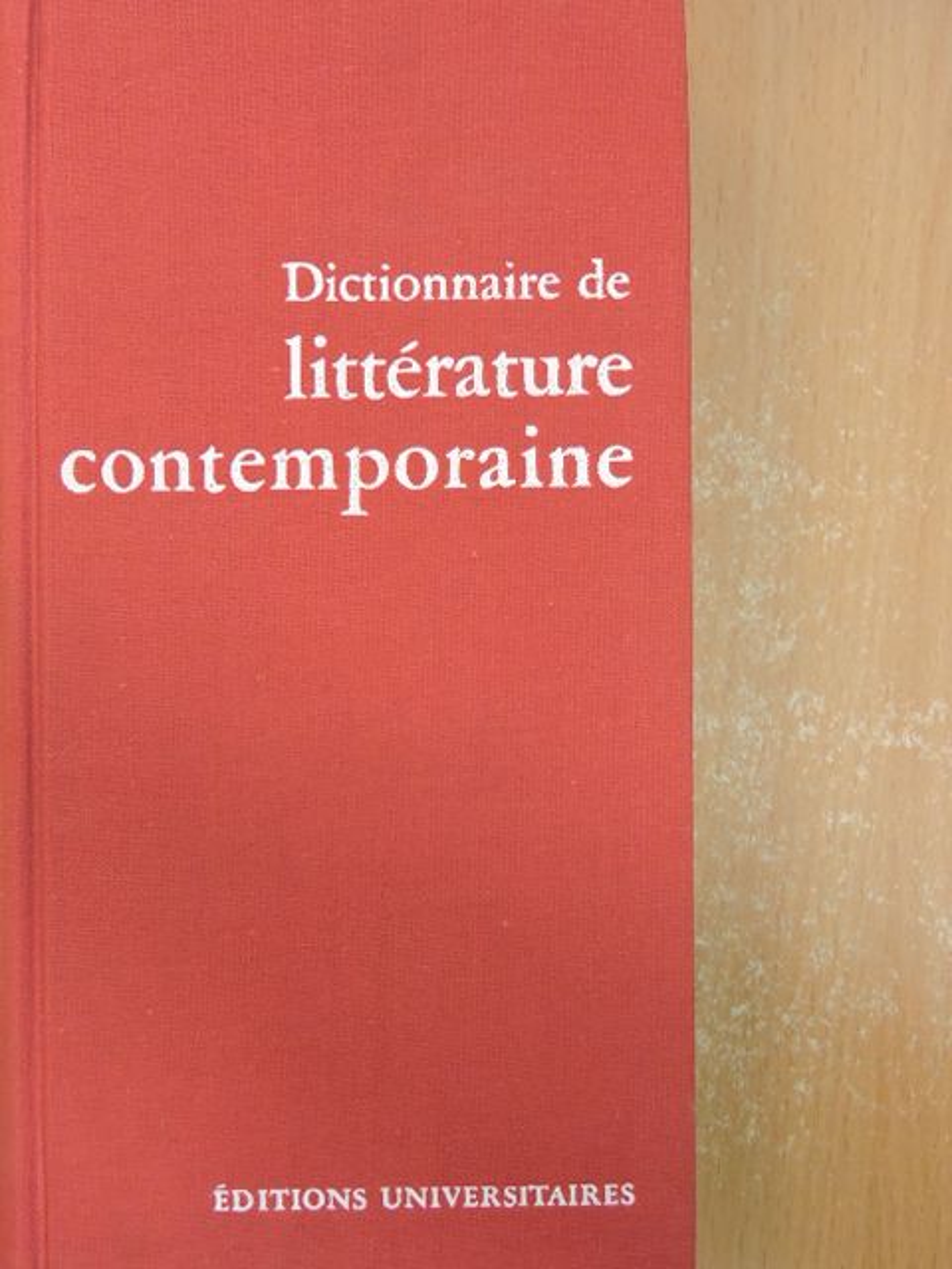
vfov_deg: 34.9
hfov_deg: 26.6
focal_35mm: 55
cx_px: 476
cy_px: 634
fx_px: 2017
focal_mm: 9.9
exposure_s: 1/20
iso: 640
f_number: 4
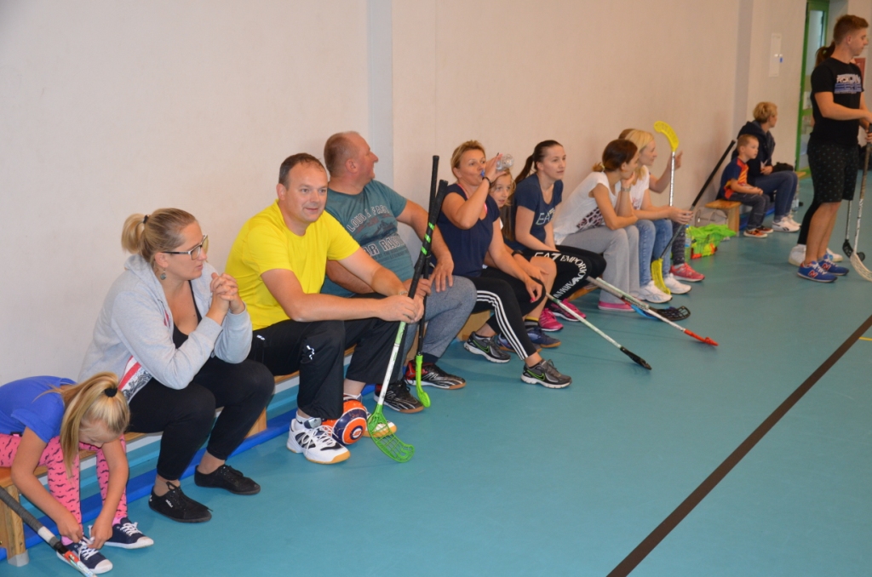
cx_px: 436
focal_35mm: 45
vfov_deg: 29.7
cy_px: 288
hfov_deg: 43.7
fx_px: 1088
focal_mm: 30
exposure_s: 1/60
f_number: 4.2
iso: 1000
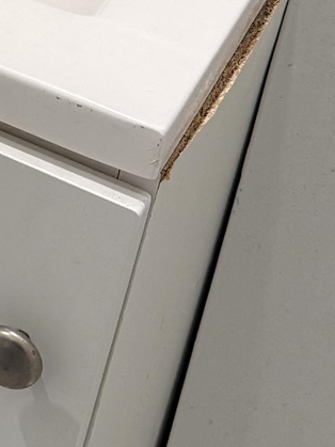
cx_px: -509
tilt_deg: -22.5
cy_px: -244
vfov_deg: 13.9
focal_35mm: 132
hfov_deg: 9.7
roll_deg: -6.0
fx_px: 1704
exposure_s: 1/120
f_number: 1.78
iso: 160
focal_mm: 6.76
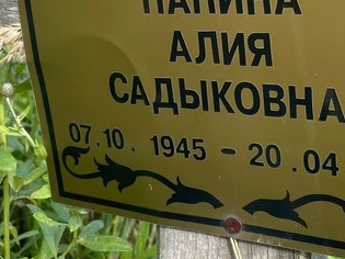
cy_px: 69
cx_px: 197
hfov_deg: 29.4
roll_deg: -4.6
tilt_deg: -19.2
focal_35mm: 66
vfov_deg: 22.1
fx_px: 658
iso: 32
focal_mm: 4.2
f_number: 1.6
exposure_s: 1/796
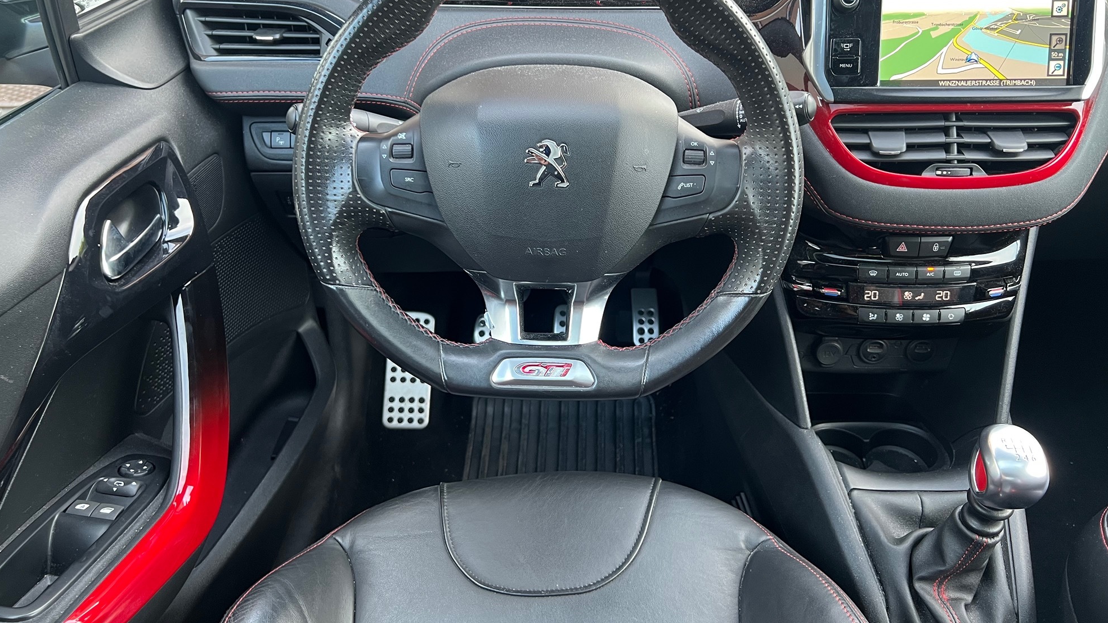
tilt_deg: -31.8
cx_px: 547
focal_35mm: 29
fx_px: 852
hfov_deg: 66.1
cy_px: 247
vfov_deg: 40.0
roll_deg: +3.2
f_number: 1.5
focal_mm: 5.7
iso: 125
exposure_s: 1/79
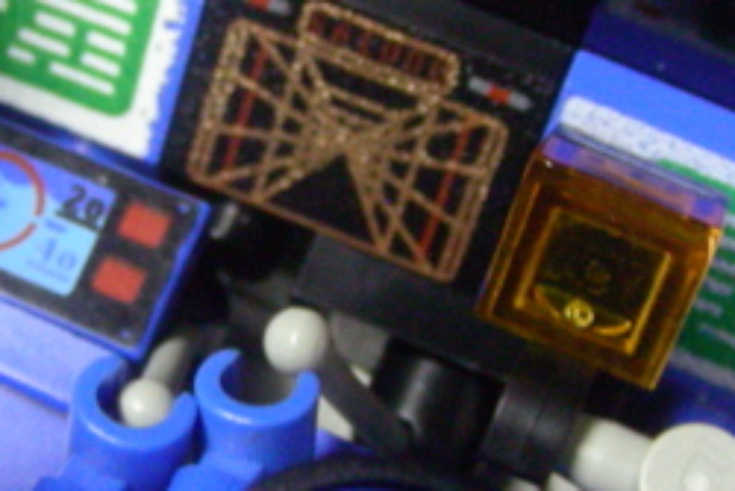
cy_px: 291
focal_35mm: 101
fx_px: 2063
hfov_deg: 20.1
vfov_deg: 13.6
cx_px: 203
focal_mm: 6.3
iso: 400
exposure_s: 1/33.4
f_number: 3.5
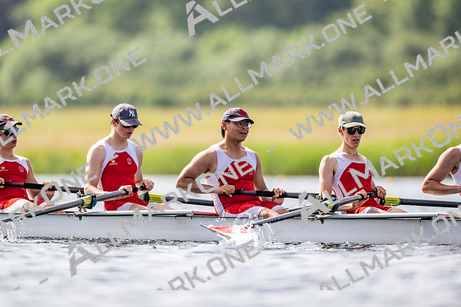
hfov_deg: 3.4
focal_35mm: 603
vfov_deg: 2.3
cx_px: 230
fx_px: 7723
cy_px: 154
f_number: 4
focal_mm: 600
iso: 220
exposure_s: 1/2500
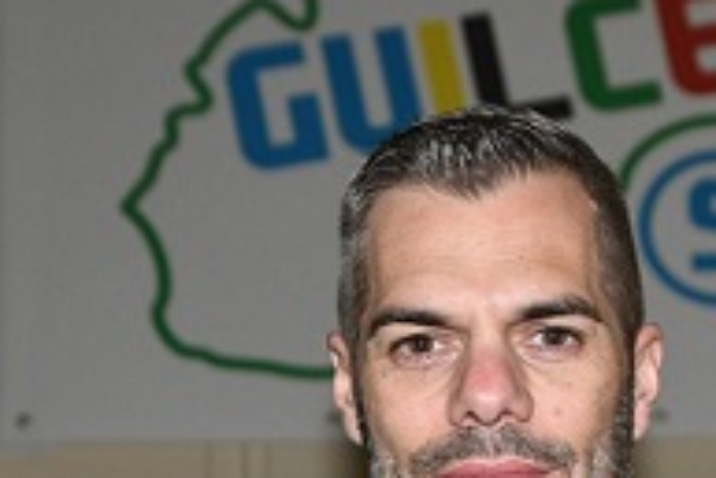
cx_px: 714
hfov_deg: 11.4
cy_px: 328
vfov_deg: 7.7
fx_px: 3563
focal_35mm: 179
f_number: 4.8
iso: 500
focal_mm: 50
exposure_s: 1/100
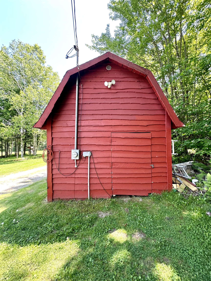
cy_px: 140
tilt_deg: +0.7
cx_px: 106
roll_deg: -1.6
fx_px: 114
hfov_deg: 85.7
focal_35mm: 14
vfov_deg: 102.1
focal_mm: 2.22
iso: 80
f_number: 2.2
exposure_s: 1/99
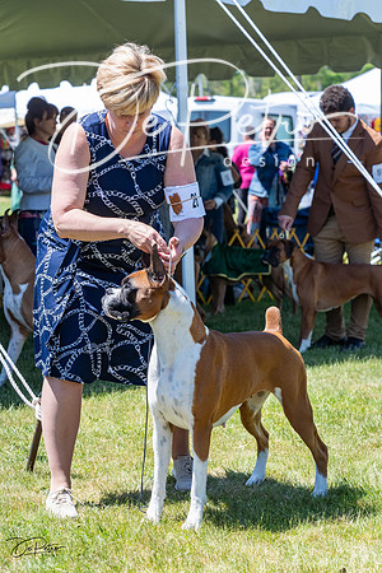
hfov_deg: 13.7
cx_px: 191
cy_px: 286
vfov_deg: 20.4
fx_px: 1592
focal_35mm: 100
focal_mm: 100
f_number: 7.1
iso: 1250
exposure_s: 1/1600
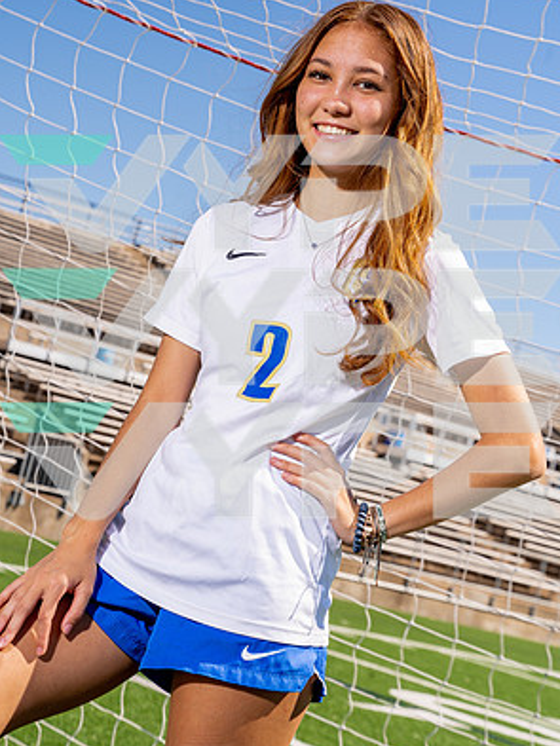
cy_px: 328
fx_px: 1660
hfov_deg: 19.1
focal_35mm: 77
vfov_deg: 25.3
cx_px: 283
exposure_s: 1/250
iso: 100
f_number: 8
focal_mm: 70
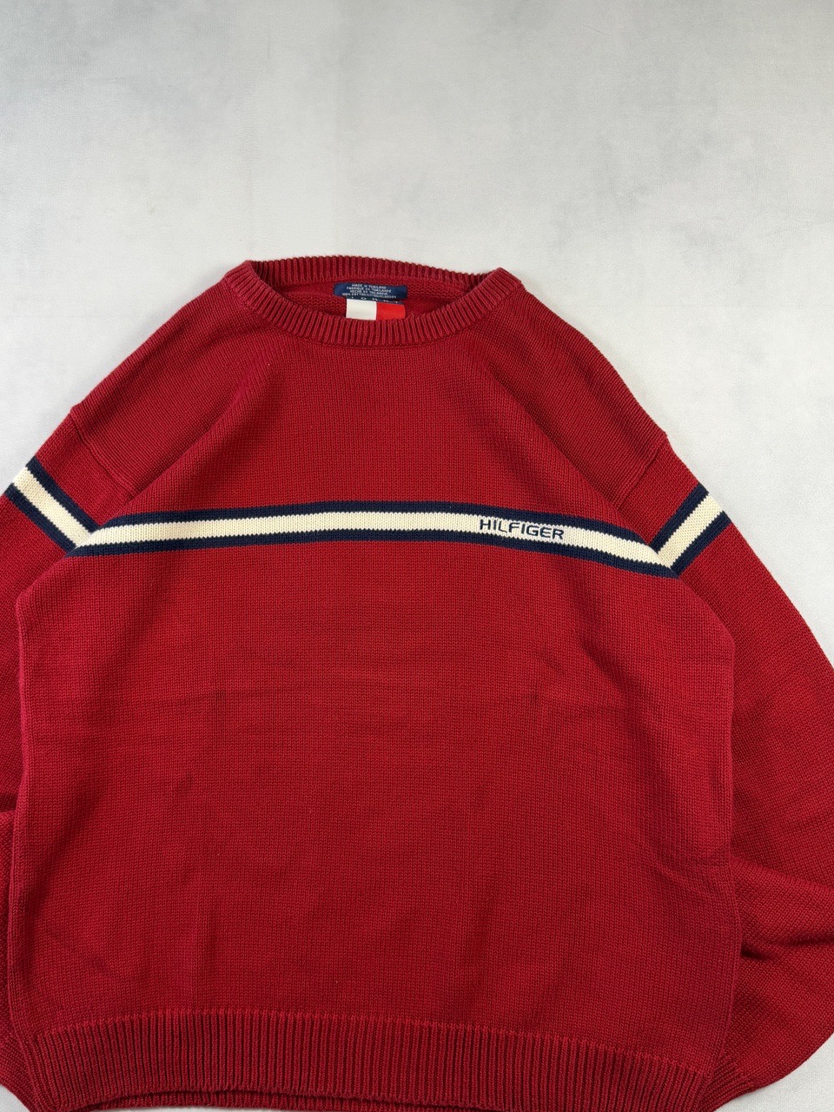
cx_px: 361
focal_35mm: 30
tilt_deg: -70.0
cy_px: 652
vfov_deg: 59.6
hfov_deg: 46.7
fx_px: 964
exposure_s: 1/121
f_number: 1.78
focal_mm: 6.76
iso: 50
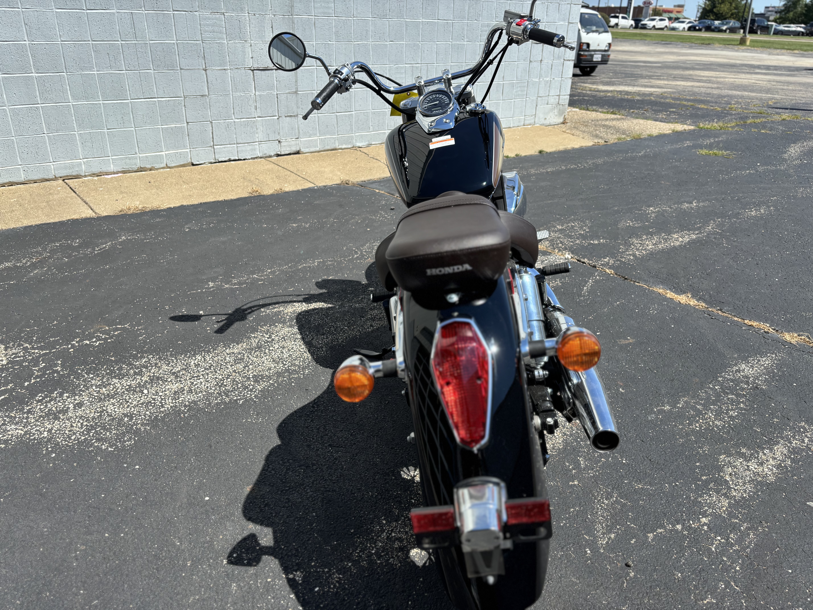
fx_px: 611
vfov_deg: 53.1
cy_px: 305
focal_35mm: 26
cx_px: 406
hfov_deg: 67.3
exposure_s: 1/2342
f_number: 1.6
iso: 50
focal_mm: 5.96
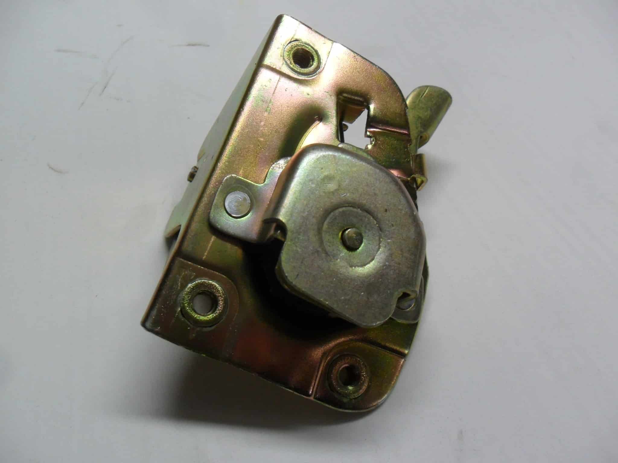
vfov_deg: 51.4
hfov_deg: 65.3
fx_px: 482
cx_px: 309
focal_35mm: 27
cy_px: 232
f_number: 3.5
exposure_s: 1/45
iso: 160
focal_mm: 4.9
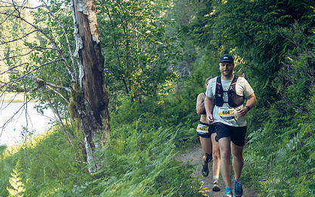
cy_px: 117
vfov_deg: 11.2
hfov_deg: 17.8
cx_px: 154
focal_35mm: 117
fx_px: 1005
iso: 2500
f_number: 2.8
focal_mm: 40
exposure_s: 1/1000
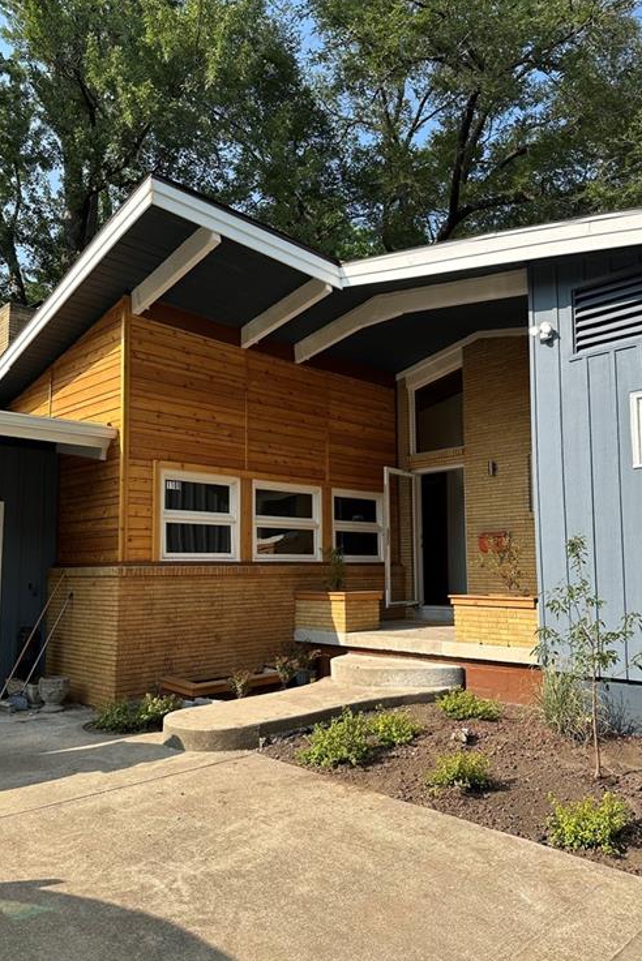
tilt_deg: +7.1
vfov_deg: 69.4
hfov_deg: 49.6
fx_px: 695
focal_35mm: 26
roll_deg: -0.7
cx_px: 331
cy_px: 495
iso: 80
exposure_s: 1/2110
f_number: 1.78
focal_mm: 6.86
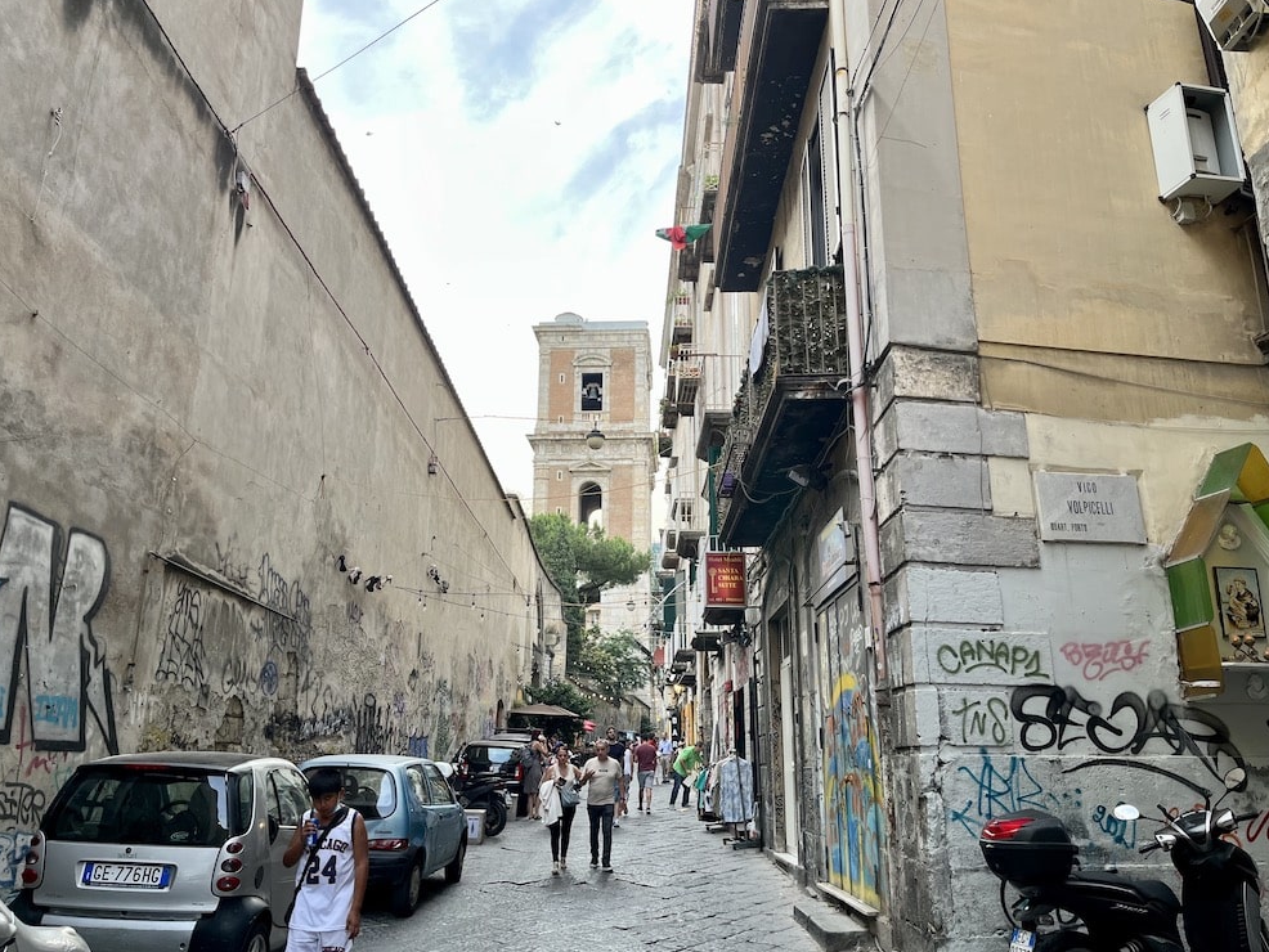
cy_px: 479
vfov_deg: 51.4
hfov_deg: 65.3
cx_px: 633
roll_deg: +0.0
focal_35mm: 27
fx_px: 990
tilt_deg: +16.8
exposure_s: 1/100
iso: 32
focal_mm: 5.1
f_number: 1.6
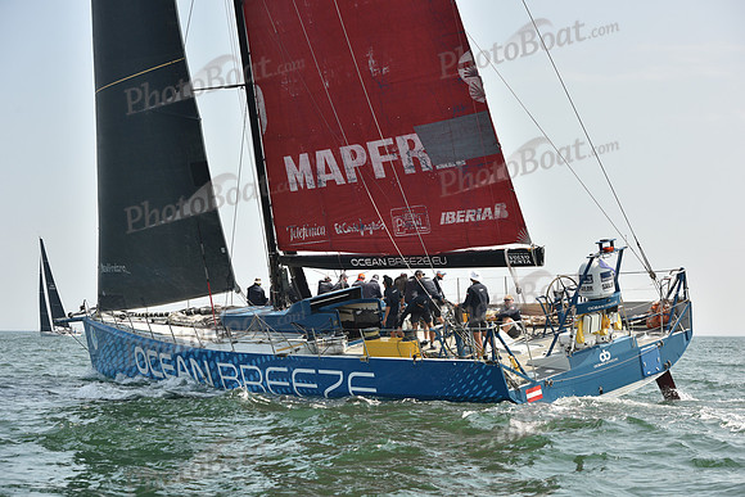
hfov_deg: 28.8
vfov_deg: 19.5
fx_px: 1449
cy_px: 248
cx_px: 372
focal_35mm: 70
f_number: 7.1
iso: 250
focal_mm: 70
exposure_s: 1/800
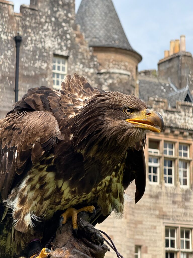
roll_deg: -1.3
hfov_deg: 12.3
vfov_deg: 16.4
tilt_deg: +12.6
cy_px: 129
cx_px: 96
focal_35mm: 120
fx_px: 892
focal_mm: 15.66
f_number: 2.8
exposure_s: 1/914
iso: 64
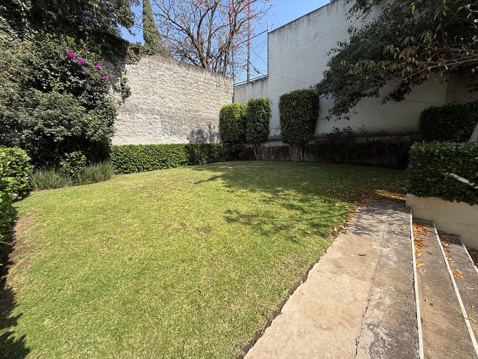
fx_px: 193
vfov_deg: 85.7
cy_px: 180
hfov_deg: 102.1
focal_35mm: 14
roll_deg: +2.1
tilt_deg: -9.9
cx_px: 239
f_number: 2.2
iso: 50
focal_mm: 2.22
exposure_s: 1/1017
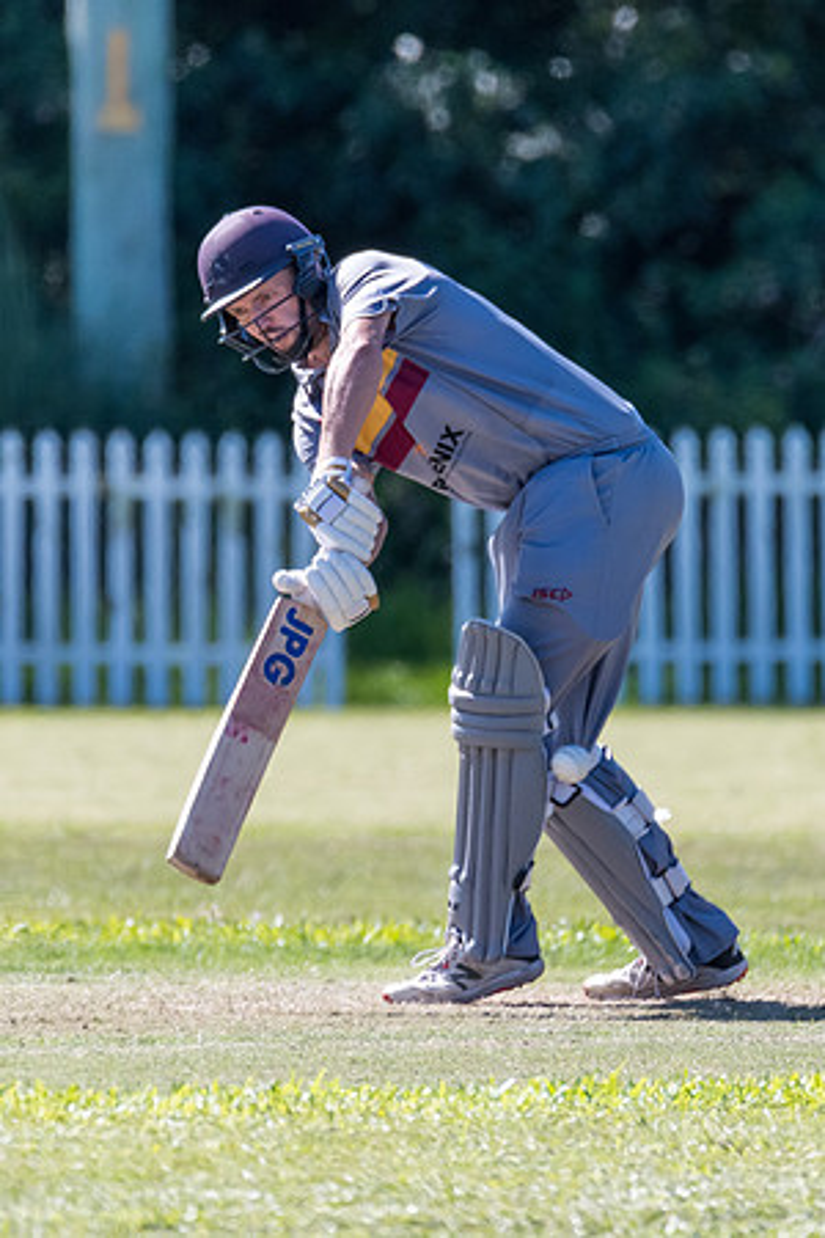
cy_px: 502
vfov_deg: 1.8
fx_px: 40174
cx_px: 534
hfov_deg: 1.2
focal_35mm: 1169
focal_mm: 600
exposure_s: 1/2000
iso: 1100
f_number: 6.3
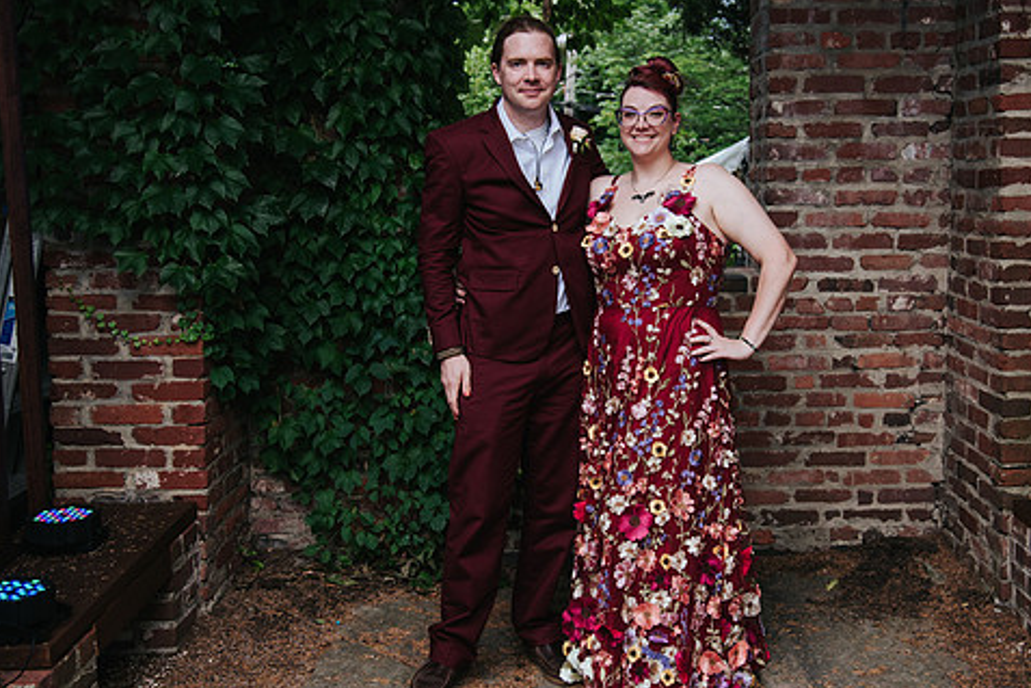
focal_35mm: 45
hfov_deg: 43.5
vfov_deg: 29.9
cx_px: 583
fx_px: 1289
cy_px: 323
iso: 1000
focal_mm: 35
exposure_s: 1/250
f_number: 4
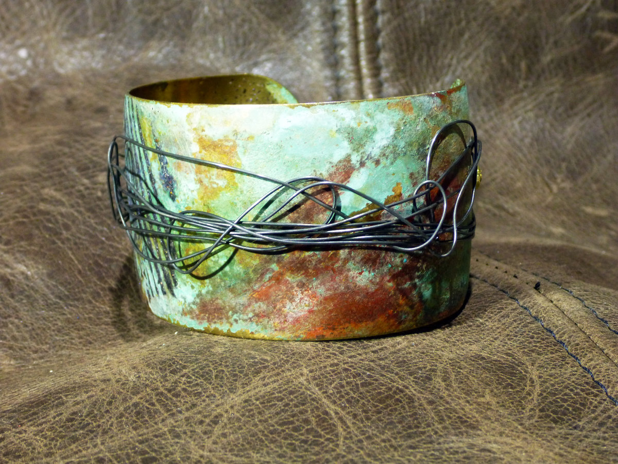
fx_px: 1268
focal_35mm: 71
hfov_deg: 27.4
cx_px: 309
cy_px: 232
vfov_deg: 20.7
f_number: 5.4
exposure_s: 1/60
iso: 400
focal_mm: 12.6
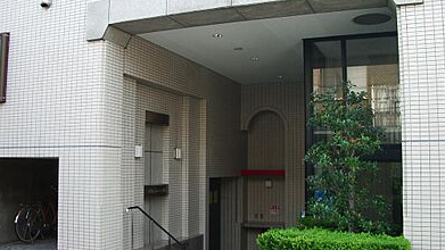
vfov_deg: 30.4
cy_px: 138
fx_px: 460
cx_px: 223
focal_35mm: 39
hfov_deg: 51.6
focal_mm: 5.8
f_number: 2.6
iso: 80
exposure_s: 1/125
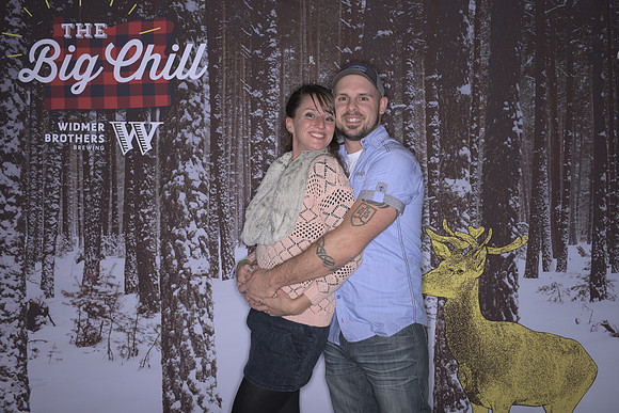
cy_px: 206
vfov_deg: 37.9
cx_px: 310
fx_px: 602
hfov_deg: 54.4
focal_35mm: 35
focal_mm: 35
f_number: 11
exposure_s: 1/250
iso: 64
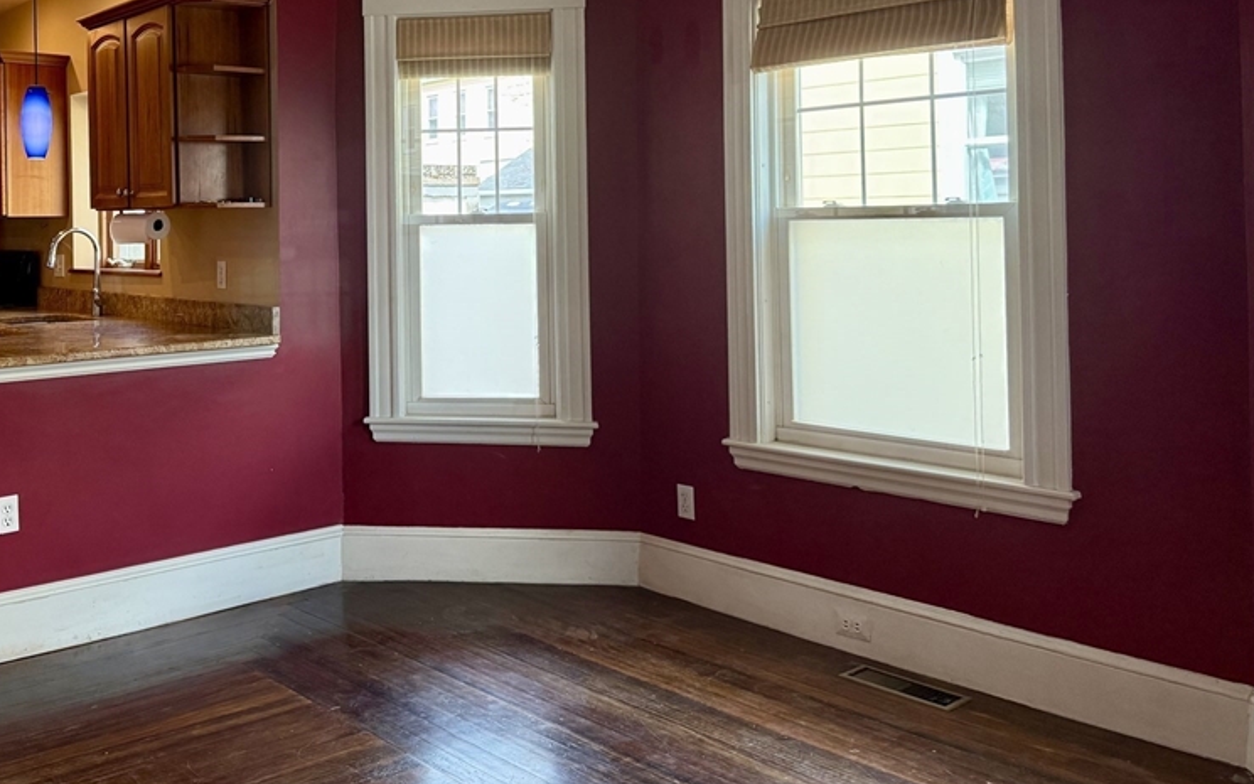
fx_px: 1196
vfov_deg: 35.6
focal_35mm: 35
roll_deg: +0.6
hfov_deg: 53.9
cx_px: 393
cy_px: 209
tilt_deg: +0.6
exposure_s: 1/120
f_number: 1.78
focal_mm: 6.76
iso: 320
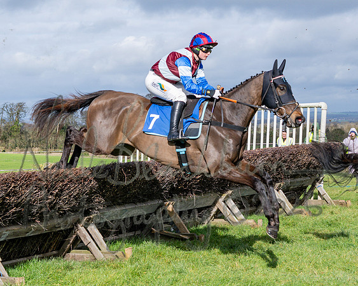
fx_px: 956
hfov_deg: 21.2
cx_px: 137
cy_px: 122
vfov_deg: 17.0
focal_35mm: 90
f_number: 4
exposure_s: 1/2000
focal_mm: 35
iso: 200
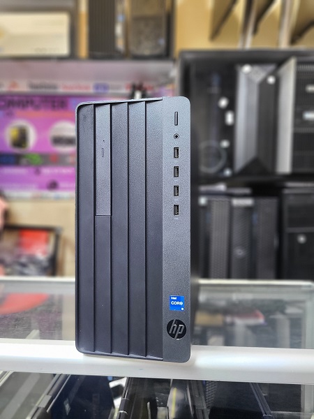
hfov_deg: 53.1
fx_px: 314
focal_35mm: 26
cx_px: 157
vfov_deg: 67.3
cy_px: 210
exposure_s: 1/33
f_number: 1.8
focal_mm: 5.4
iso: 500
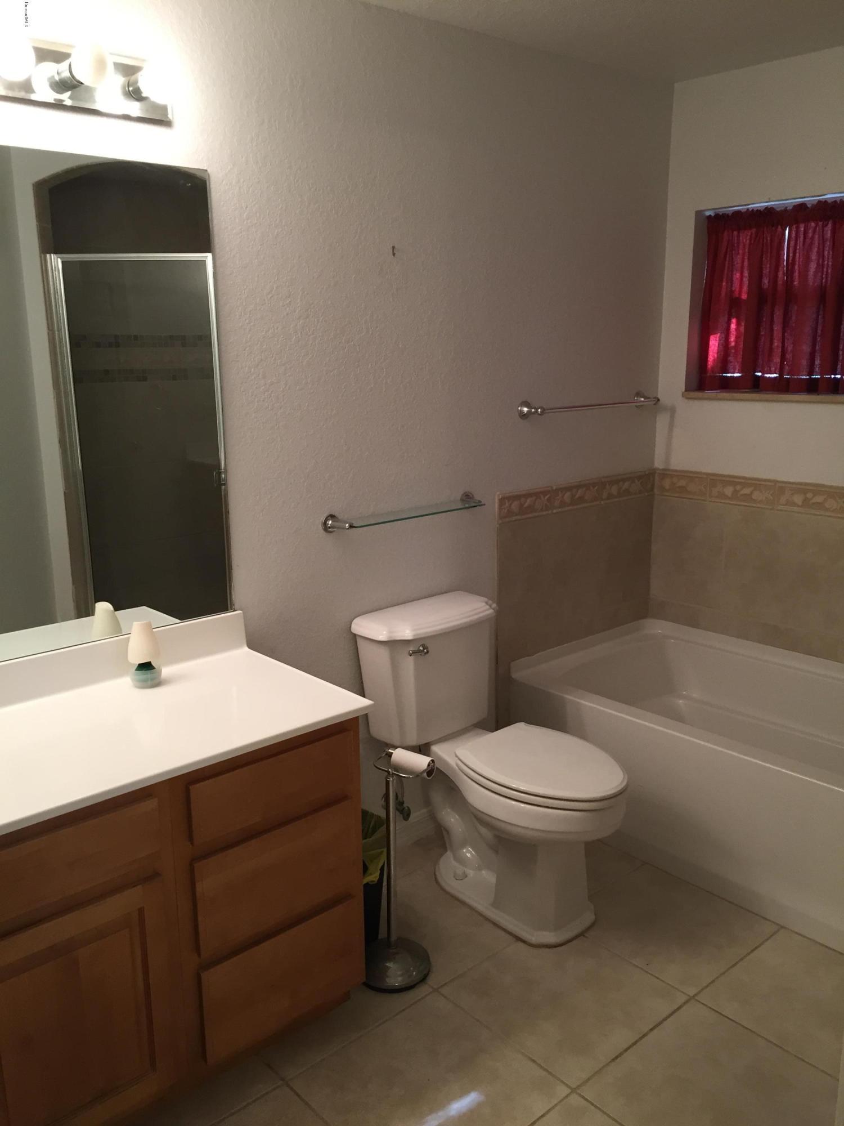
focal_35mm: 29
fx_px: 943
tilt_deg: -12.8
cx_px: 422
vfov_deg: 61.7
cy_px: 563
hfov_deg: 48.2
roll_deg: +1.3
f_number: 2.2
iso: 80
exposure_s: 1/30
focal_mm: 4.15
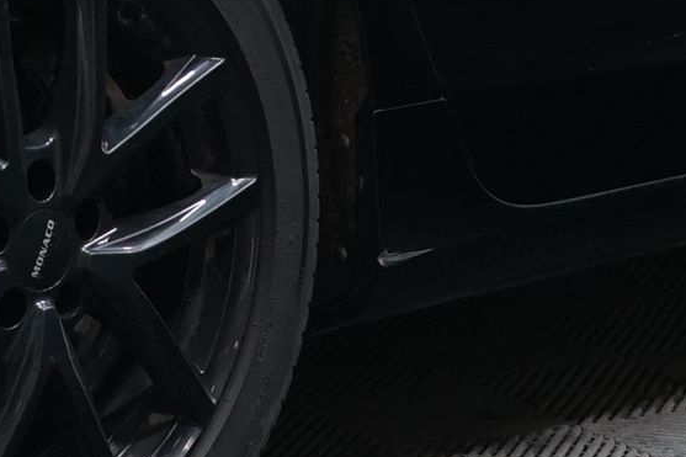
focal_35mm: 205
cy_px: -432
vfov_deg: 6.5
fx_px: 3905
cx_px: -16
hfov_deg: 10.0
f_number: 4.5
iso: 640
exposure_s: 1/20
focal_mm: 29
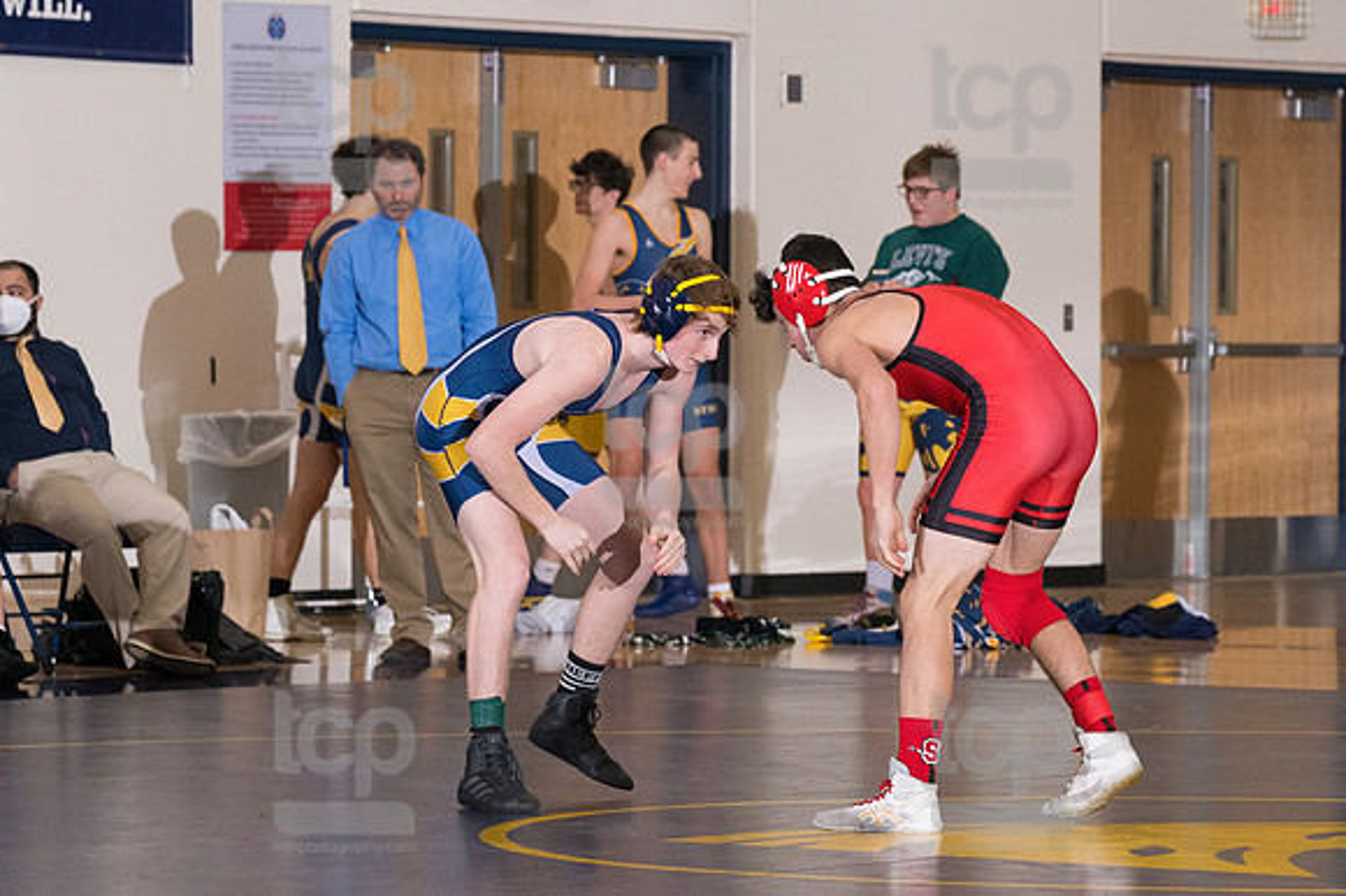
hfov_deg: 10.2
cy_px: 448
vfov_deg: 6.8
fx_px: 7548
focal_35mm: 202
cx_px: 673
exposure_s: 1/250
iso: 2000
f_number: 5.6
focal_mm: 135
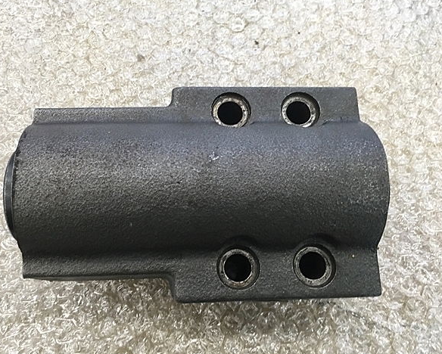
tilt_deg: -78.7
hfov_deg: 57.1
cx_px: 208
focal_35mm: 31
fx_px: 406
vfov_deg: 47.2
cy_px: 178
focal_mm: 4.15
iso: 80
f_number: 2.2
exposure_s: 1/30
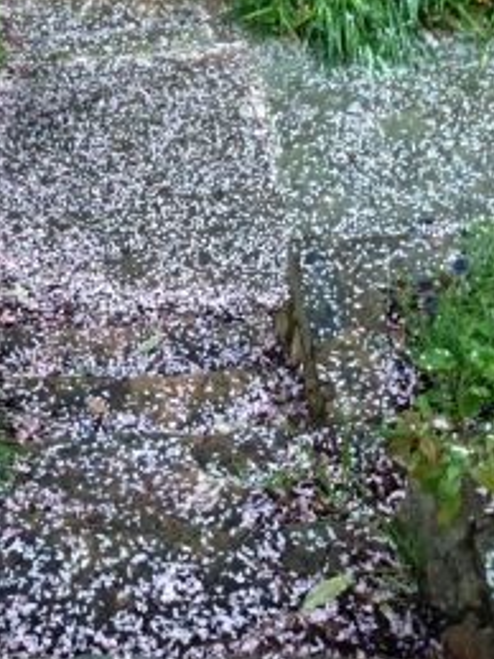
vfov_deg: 37.3
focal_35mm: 51
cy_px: 417
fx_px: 971
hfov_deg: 28.2
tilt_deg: -53.1
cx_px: 127
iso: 250
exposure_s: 1/20
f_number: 2.4
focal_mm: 4.12
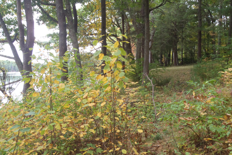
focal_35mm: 38
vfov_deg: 35.1
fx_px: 245
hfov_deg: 50.7
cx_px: 117
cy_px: 77
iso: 100
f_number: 4.1
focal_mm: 6.53
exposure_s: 1/40
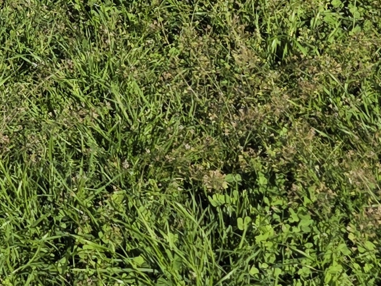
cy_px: -448
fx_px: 1750
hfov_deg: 10.4
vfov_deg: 8.4
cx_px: -596
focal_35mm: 159
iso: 80
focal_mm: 6.3
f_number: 1.7
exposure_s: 1/5778
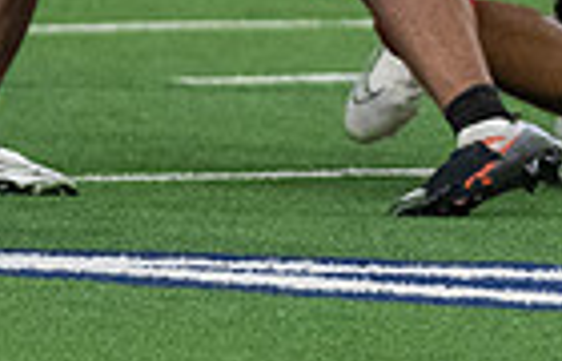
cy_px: -282
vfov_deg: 1.0
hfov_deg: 1.5
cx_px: 52
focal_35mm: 1410
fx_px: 21771
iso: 5000
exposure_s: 1/1250
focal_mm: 200
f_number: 3.2
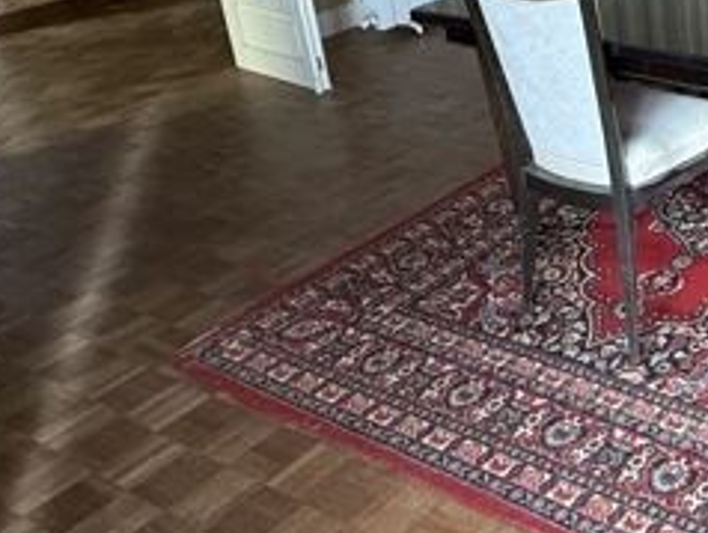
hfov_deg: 32.7
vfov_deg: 28.9
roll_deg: +2.3
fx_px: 962
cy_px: -6
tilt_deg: -17.3
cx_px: 863
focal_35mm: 47
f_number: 2.2
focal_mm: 2.22
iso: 320
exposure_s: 1/99
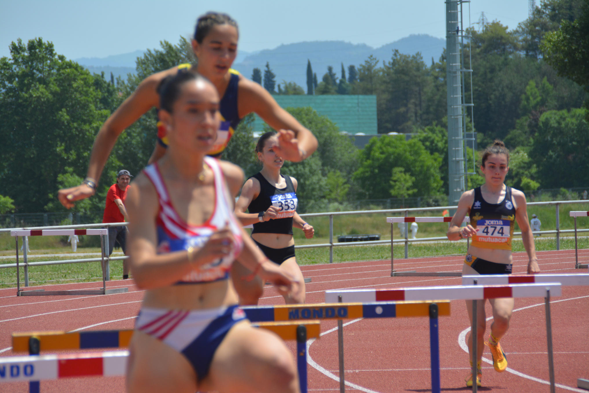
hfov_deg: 6.8
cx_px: 294
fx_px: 4925
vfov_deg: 4.6
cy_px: 196
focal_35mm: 301
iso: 400
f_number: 6.3
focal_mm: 200
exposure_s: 1/1600
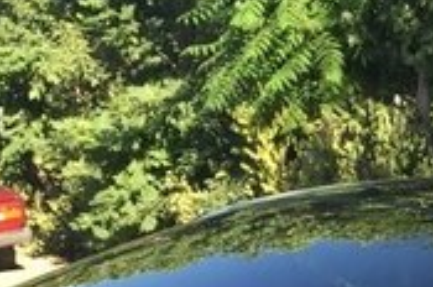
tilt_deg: -16.4
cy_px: 511
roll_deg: -1.3
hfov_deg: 17.1
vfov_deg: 11.2
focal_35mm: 114
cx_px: 532
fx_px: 1369
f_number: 2.2
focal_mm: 4.15
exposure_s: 1/299
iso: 32
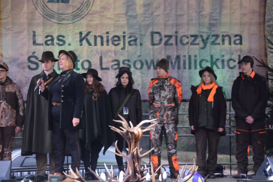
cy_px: 91
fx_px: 910
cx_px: 136
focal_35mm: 120
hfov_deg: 17.1
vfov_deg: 11.4
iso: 400
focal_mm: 80
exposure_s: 1/125
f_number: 5.6
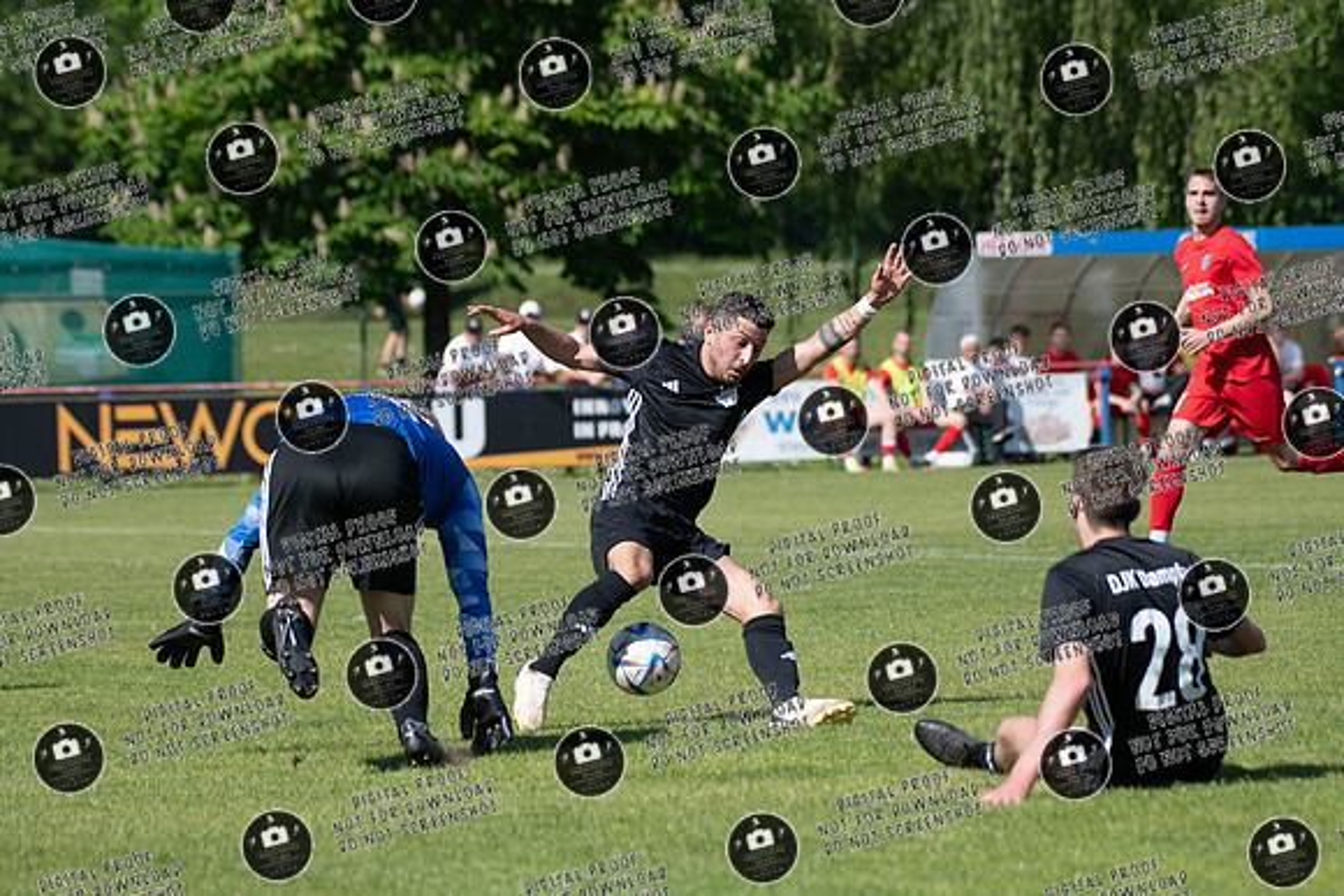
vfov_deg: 6.5
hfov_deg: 9.7
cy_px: 436
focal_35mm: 211
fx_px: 7883
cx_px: 644
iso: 360
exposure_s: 1/1600
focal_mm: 200
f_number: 5.6
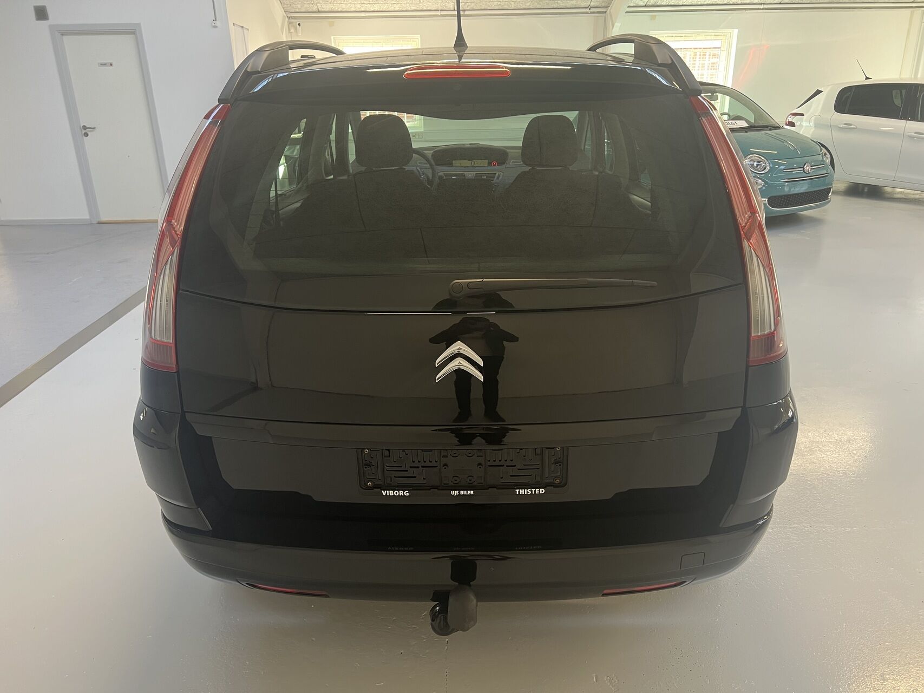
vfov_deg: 53.1
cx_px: 462
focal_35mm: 26
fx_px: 694
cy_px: 346
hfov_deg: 67.3
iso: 100
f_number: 1.5
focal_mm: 5.7
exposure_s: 1/50
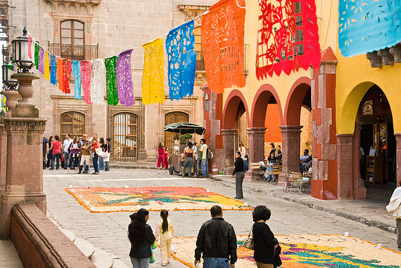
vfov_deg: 19.0
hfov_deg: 28.0
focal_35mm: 72
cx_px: 200
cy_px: 134
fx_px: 803
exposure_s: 1/90
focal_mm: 48
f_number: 11
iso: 800
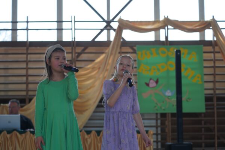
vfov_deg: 13.8
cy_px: 75
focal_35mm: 99
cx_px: 112
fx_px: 619
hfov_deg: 20.6
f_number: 4
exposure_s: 1/160
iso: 800
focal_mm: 99
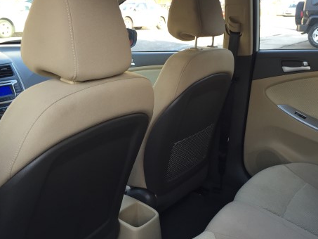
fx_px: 377
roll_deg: -2.3
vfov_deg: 35.1
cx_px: 192
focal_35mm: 41
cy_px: 127
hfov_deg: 45.5
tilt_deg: -19.2
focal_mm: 4.15
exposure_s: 1/120
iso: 50
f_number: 2.2
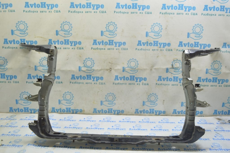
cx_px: 115
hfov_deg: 59.5
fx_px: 201
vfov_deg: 41.6
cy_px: 76
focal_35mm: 32
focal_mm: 21
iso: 400
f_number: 5.6
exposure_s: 1/20
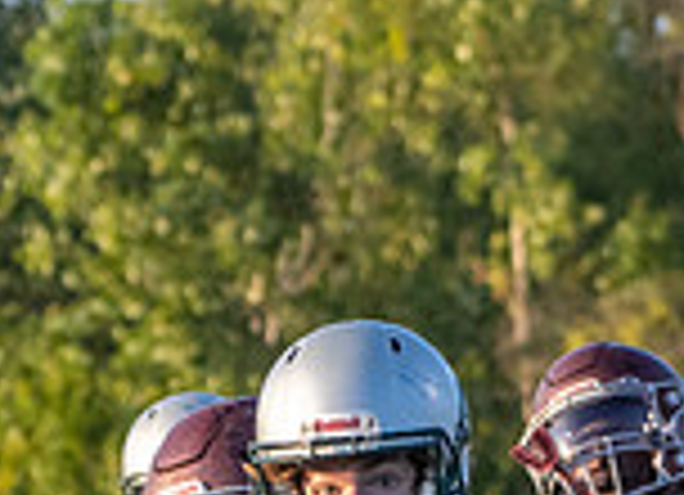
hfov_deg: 2.0
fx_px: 20079
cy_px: 932
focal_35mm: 1029
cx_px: 537
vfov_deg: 1.4
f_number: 7.1
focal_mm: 148
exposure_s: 1/1250
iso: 800
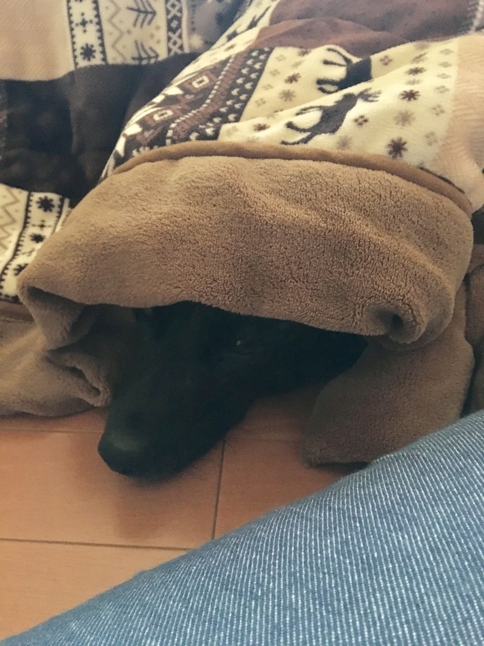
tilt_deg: -39.0
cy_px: 323
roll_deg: -1.5
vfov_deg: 61.7
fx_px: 541
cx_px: 242
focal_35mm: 29
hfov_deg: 48.2
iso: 500
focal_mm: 4.15
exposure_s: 1/15
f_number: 2.2
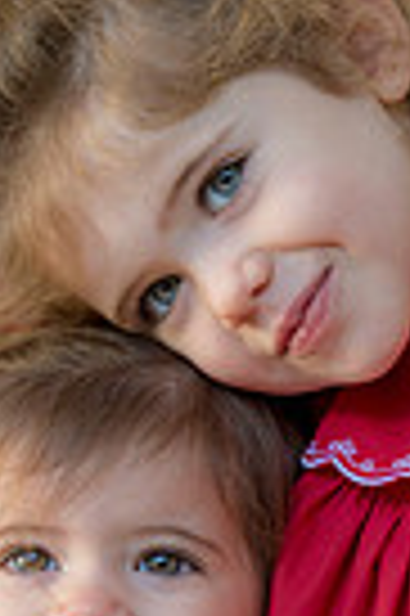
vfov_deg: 4.0
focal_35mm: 510
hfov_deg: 2.7
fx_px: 8734
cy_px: 683
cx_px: 309
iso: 320
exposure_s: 1/200
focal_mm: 155
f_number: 4.5
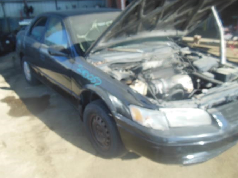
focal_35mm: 30
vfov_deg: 46.8
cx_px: 102
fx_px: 206
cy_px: 91
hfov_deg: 59.7
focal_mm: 4.5
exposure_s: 1/400
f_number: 3.2
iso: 125
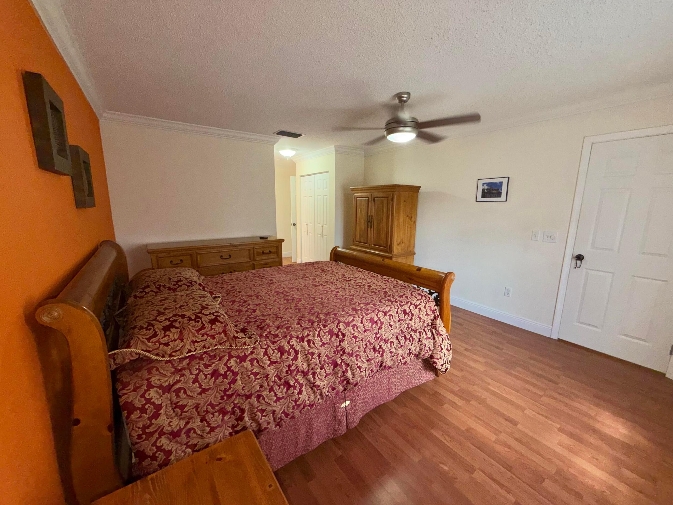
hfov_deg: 102.1
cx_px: 336
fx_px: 272
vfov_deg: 85.7
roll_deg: +0.1
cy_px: 252
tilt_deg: -11.6
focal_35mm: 14
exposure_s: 1/60
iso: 64
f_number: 2.2
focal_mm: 2.22
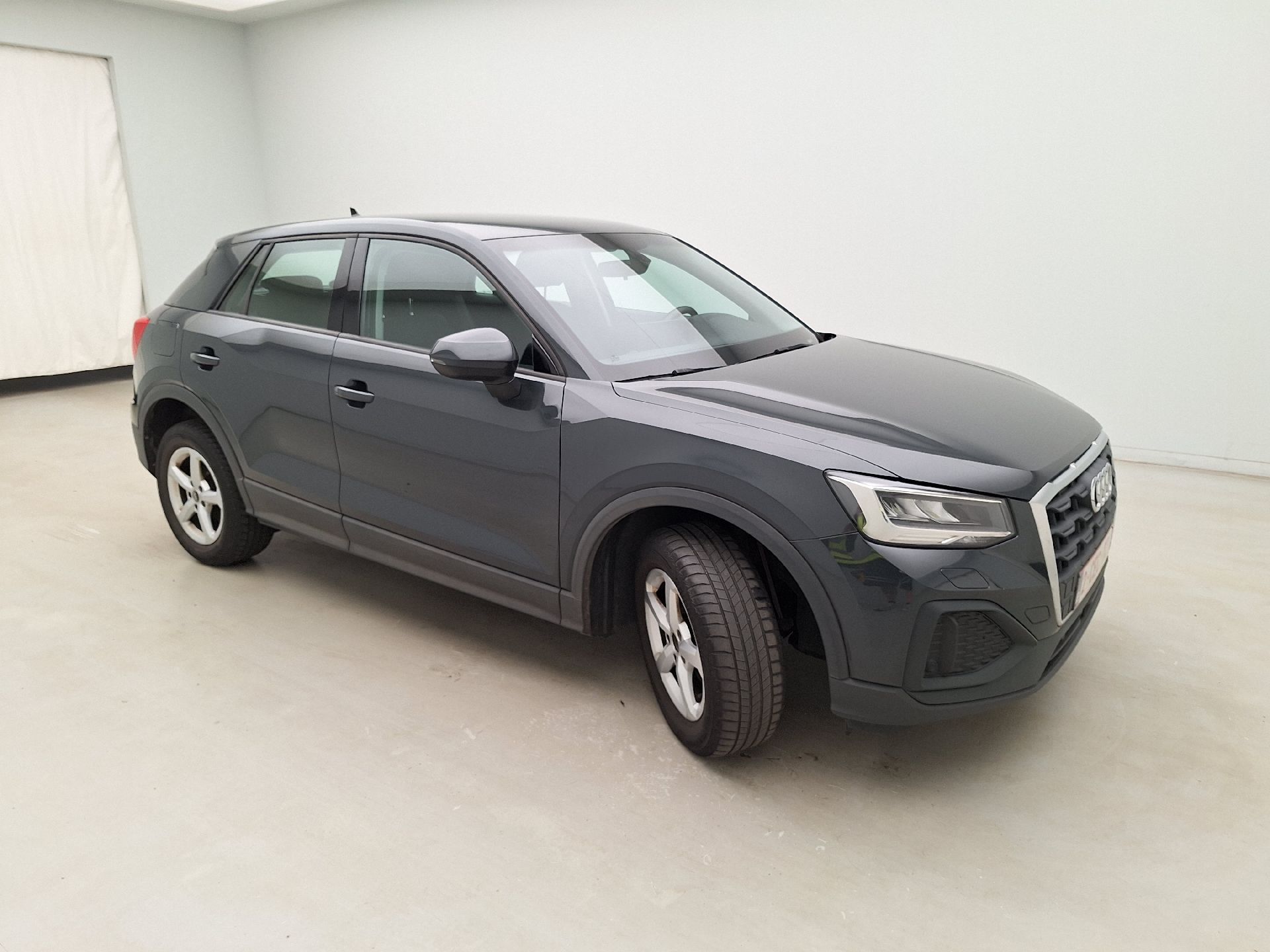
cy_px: 476
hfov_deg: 73.9
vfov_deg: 58.9
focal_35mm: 23
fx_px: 844
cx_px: 635
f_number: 1.8
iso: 50
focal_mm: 5.54
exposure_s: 1/100
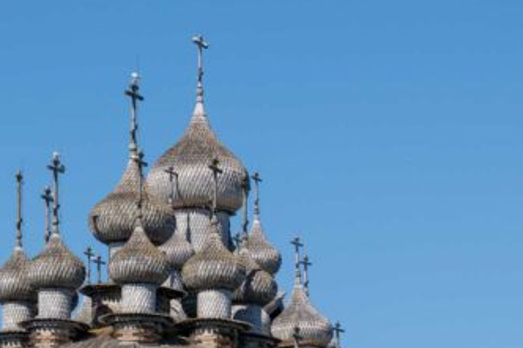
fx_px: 3565
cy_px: 377
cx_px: 33
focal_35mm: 246
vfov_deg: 5.6
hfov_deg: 8.4
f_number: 5
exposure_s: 1/1000
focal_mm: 53
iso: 100
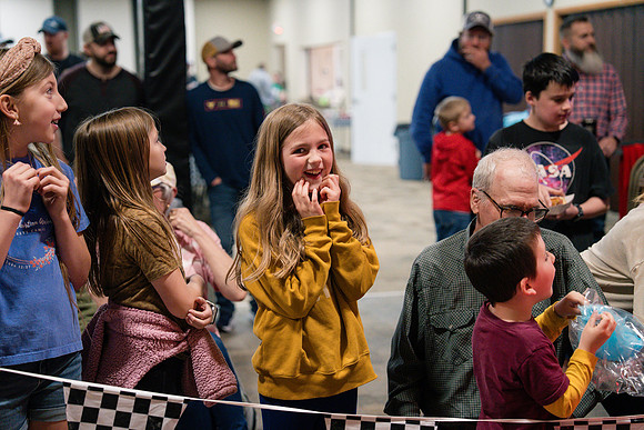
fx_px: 1252
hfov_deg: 28.8
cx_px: 322
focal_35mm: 70
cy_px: 215
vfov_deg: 19.5
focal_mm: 70
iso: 2500
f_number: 2.8
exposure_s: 1/320
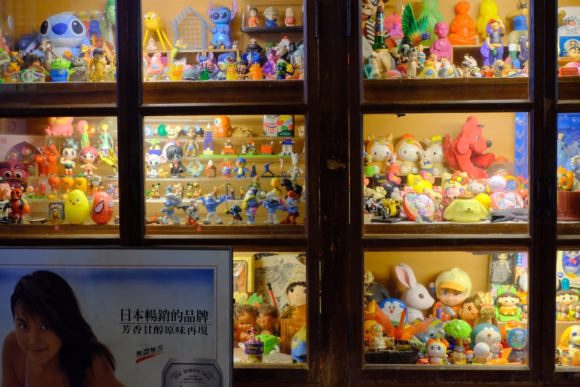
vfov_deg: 25.5
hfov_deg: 37.5
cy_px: 194
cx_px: 290
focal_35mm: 53
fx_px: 854
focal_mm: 35
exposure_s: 1/27
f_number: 7.1
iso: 3200
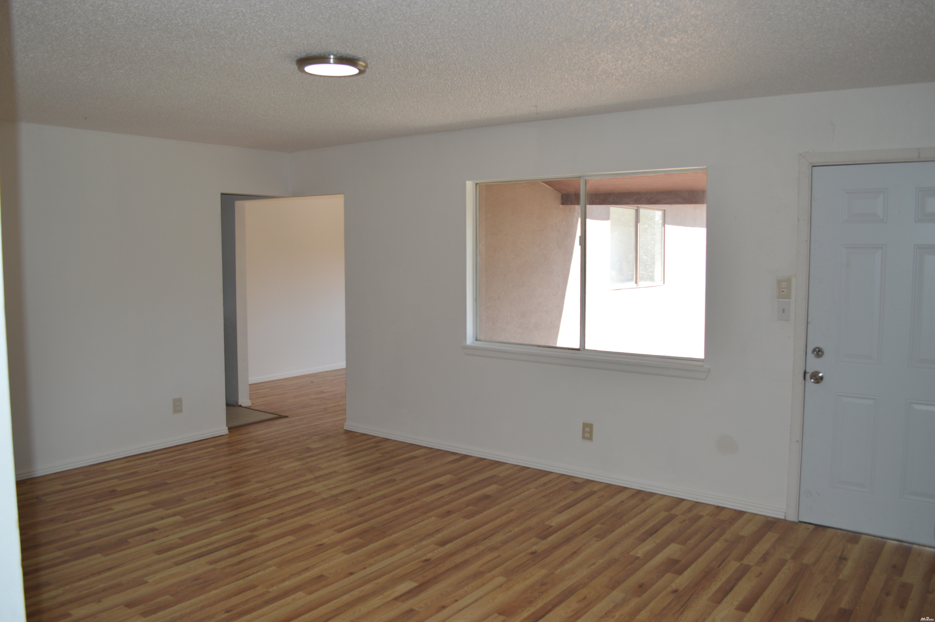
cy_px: 311
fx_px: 701
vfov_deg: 47.9
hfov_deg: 67.4
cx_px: 468
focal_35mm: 27
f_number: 4
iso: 125
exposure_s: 1/125
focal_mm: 18
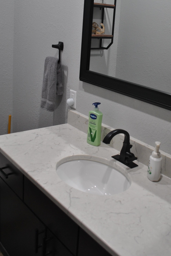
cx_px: 110
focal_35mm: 40
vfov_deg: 47.5
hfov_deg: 33.3
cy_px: 81
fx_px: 284
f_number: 3.5
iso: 250
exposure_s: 1/30
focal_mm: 18
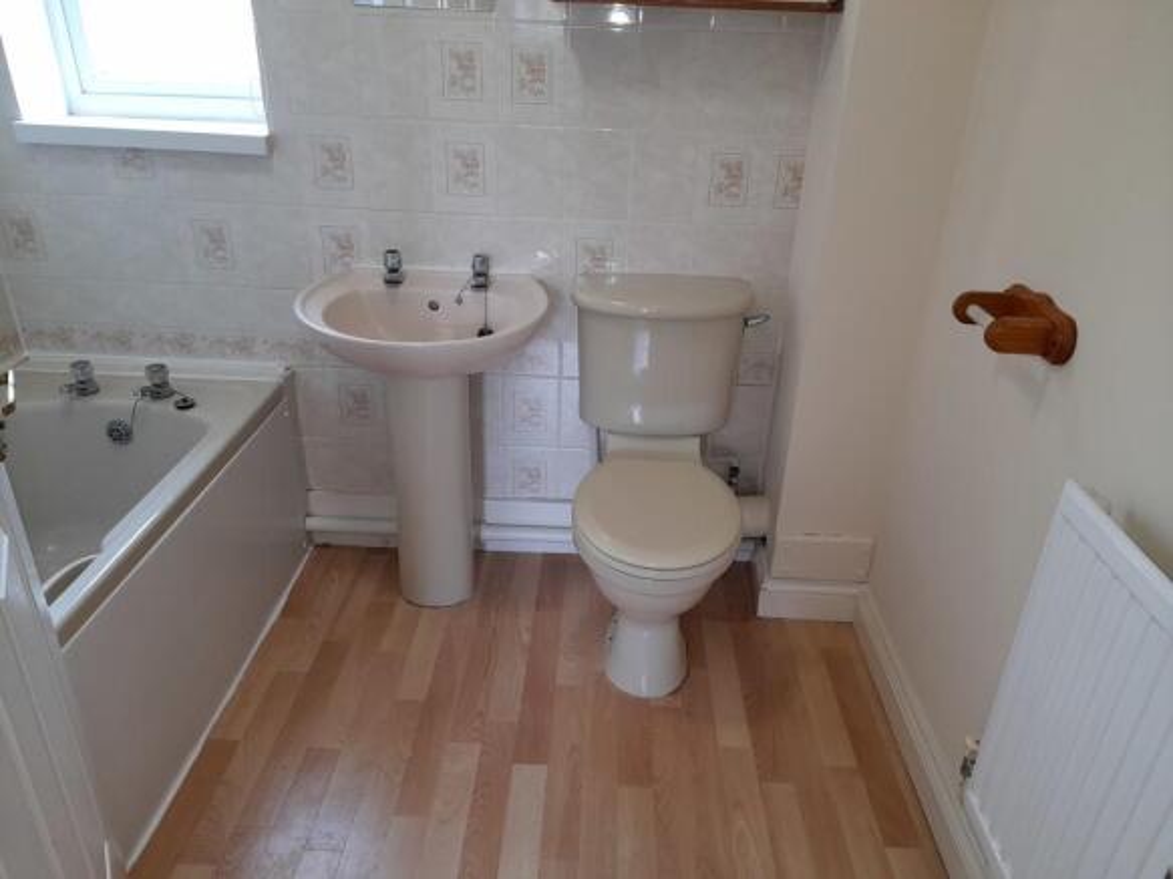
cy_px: 440
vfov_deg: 54.9
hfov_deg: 69.4
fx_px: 847
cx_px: 586
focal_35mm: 25
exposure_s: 1/50
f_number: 2
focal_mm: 4.6
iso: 80
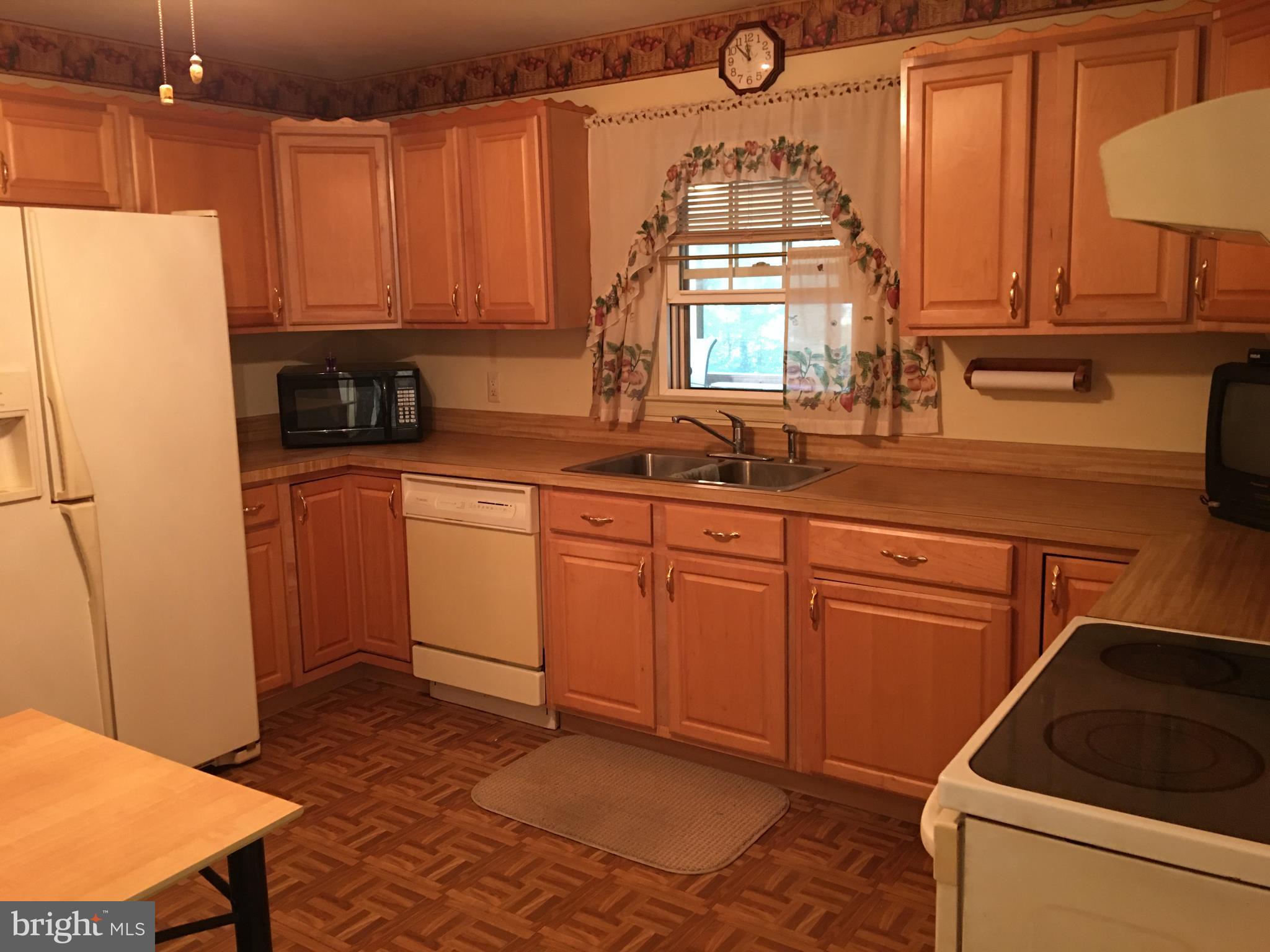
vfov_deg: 48.2
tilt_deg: -8.8
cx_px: 635
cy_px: 476
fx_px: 1064
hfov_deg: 61.7
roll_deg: +1.6
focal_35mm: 29
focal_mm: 4.15
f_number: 2.2
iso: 50
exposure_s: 1/4
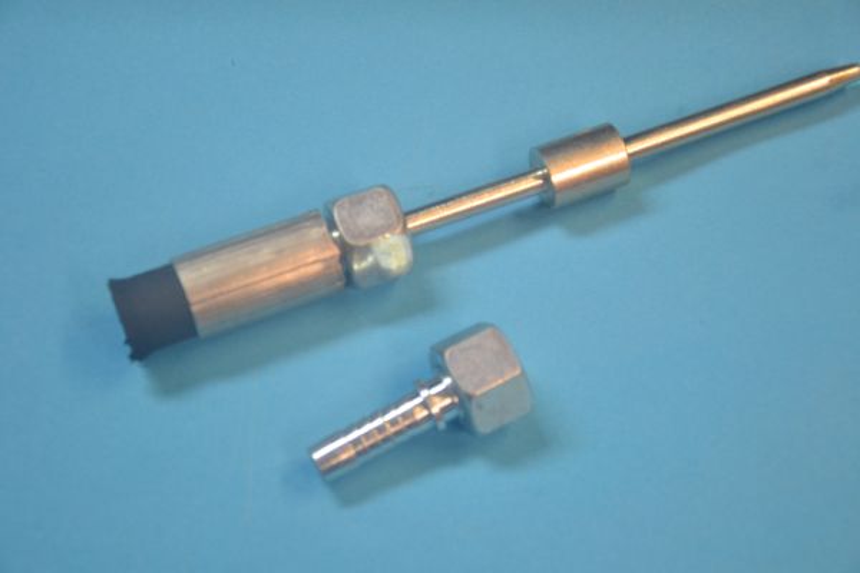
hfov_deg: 23.4
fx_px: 2078
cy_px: 286
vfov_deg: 15.7
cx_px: 430
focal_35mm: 87
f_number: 5
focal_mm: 58
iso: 900
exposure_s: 1/60
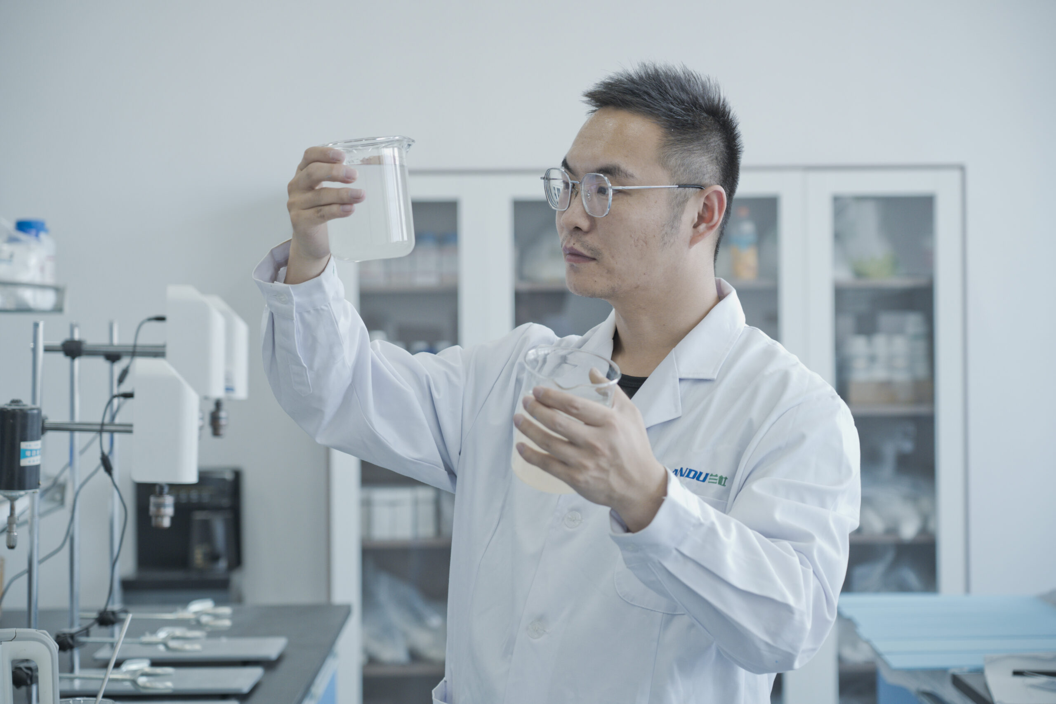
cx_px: 528
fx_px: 2112
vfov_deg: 18.9
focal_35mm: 72
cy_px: 352
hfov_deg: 28.1
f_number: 4
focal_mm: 72
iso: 800
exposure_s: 1/100
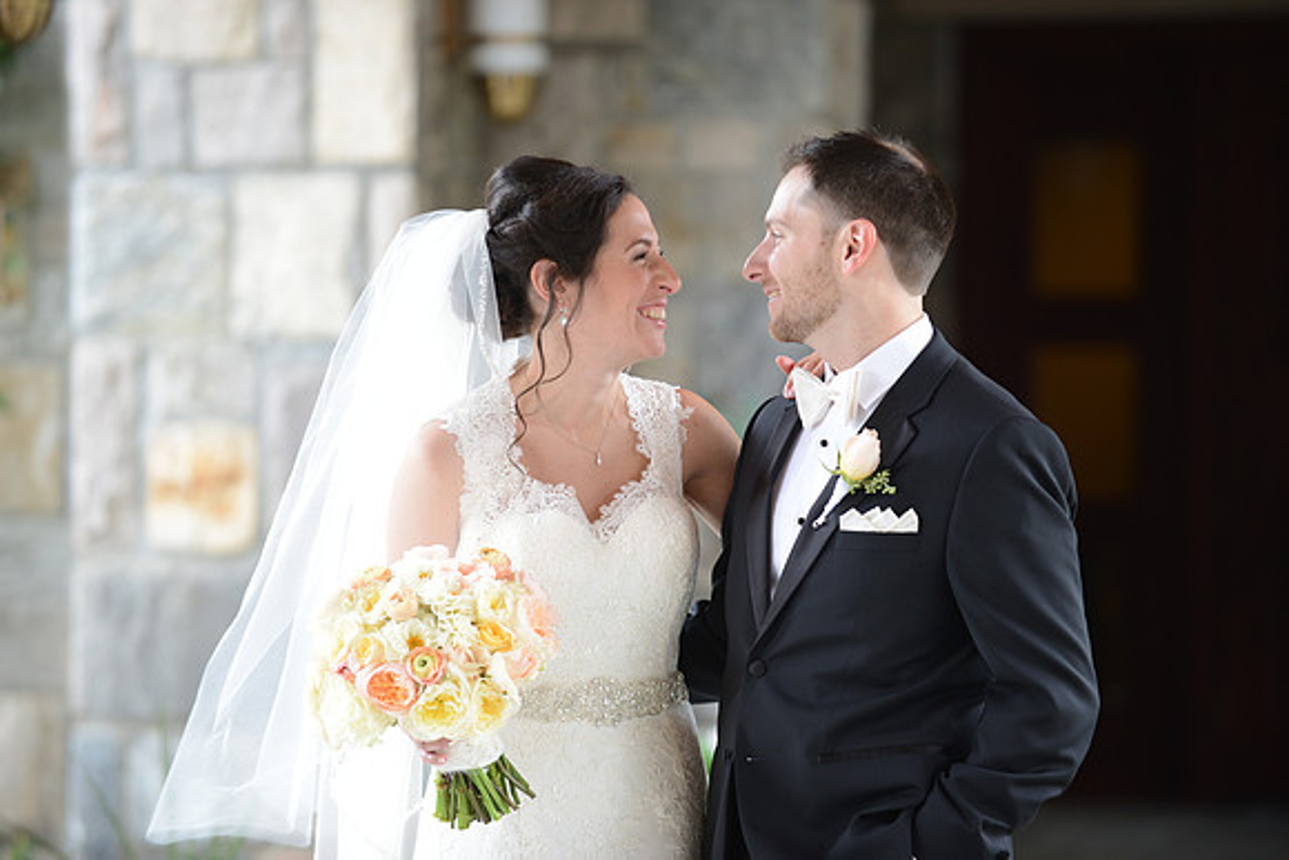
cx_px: 644
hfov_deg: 10.3
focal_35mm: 200
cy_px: 430
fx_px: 7162
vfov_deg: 6.9
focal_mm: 200
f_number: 4
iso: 500
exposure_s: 1/125
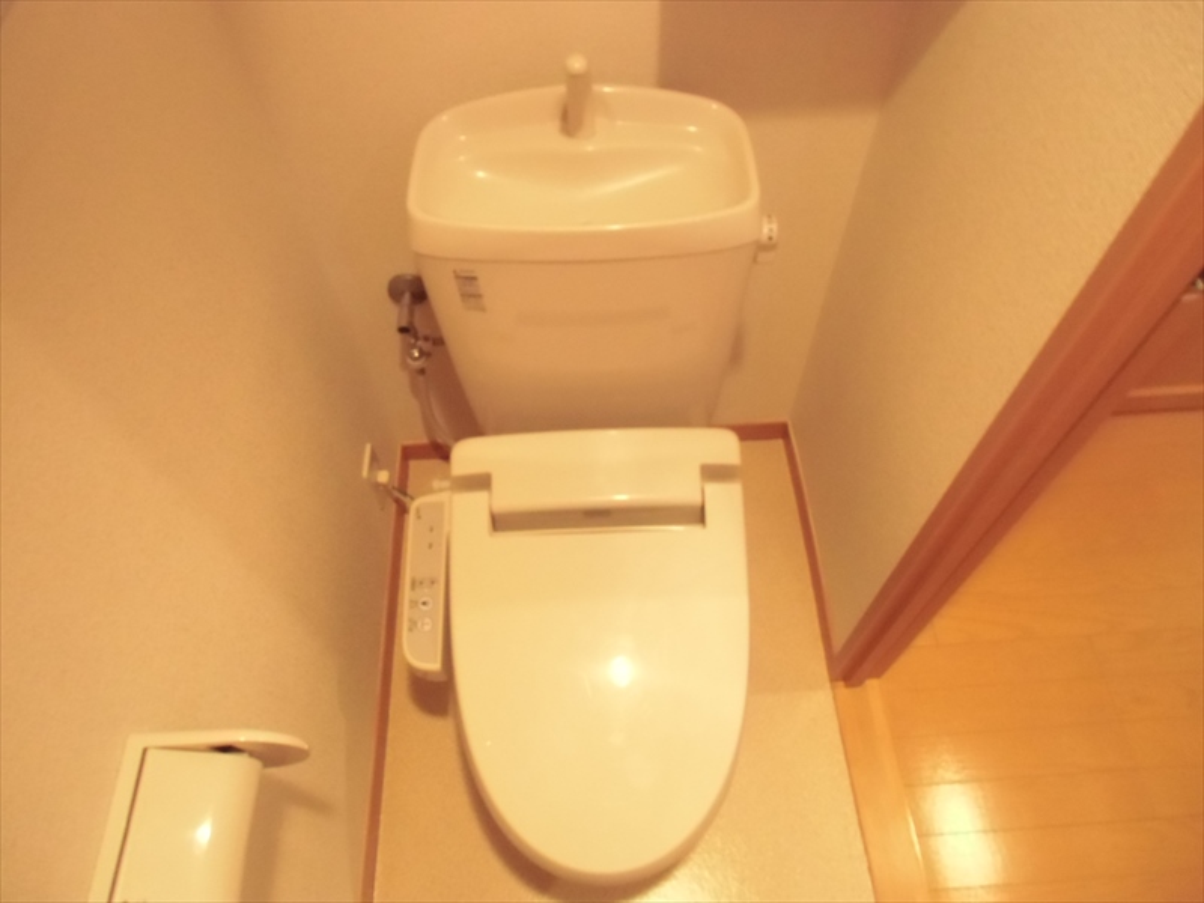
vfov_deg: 56.8
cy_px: 452
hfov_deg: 71.6
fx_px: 835
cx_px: 602
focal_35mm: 24
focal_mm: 4.24
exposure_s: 1/30
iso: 800
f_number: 3
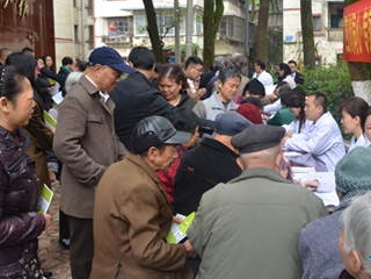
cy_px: 125
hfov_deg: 41.2
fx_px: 482
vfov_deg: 32.2
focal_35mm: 45
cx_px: 262
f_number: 5.6
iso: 200
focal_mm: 20
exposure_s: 1/125
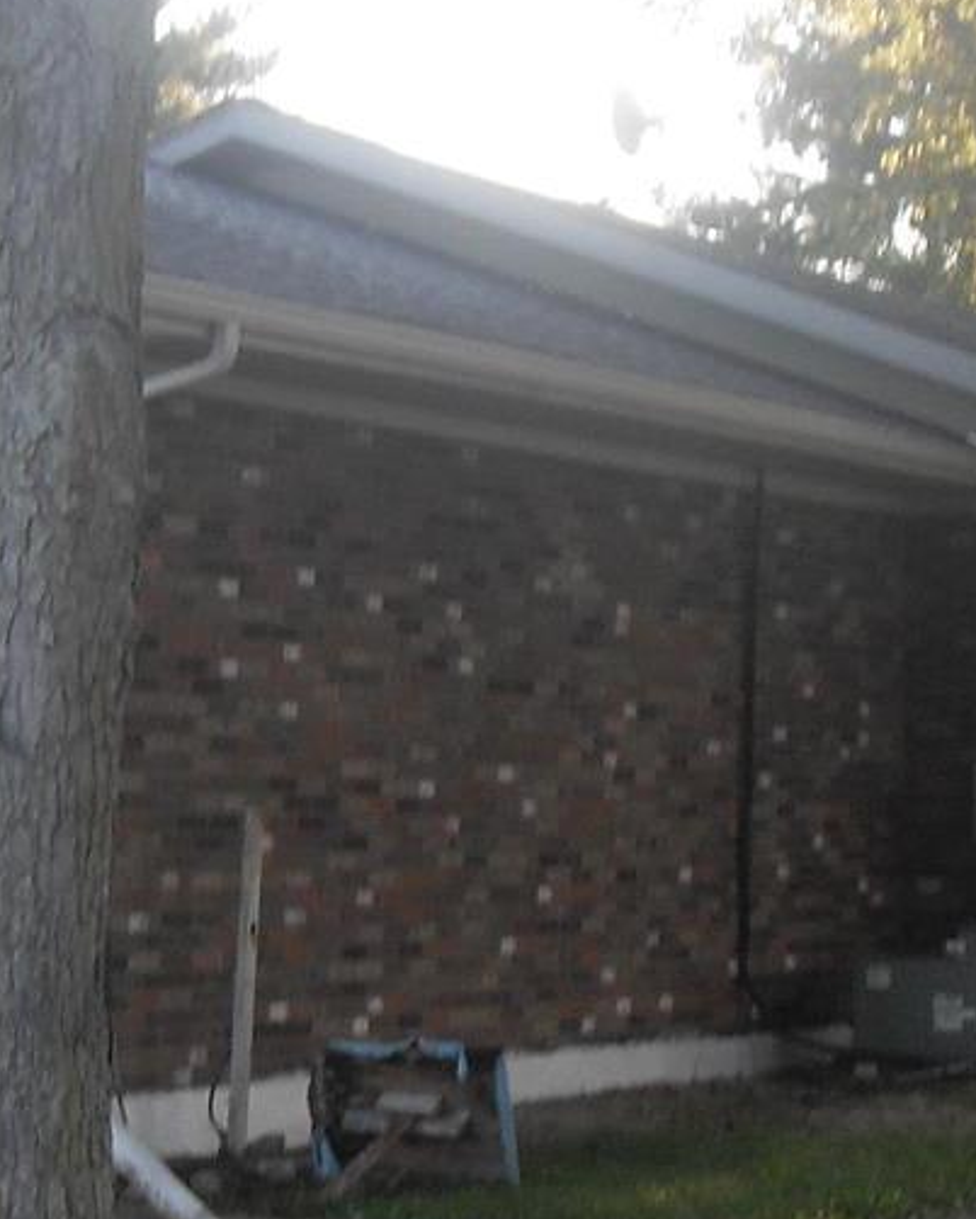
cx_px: 286
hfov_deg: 13.4
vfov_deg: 16.7
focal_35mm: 115
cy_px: 779
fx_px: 4150
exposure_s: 1/90
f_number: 2.8
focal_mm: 6.3
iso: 100
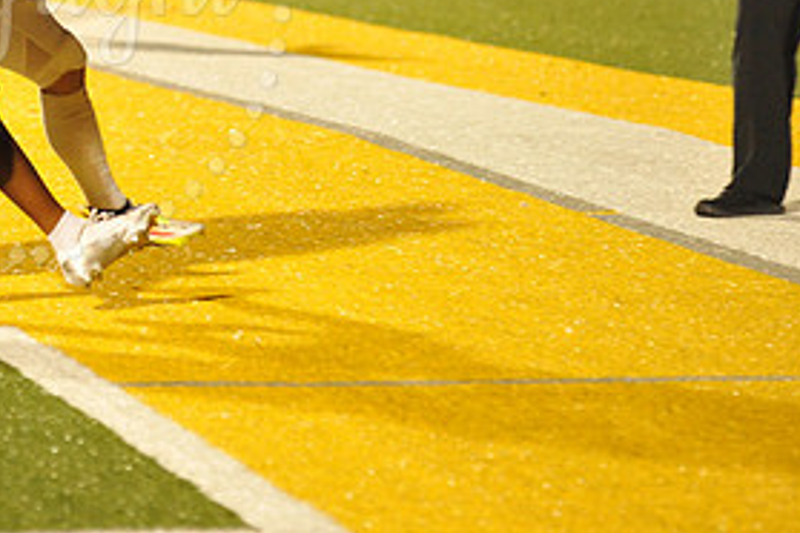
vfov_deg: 3.6
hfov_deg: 5.4
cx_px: 17
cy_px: -14
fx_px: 8533
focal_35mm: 384
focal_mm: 185
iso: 6400
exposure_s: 1/320
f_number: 4
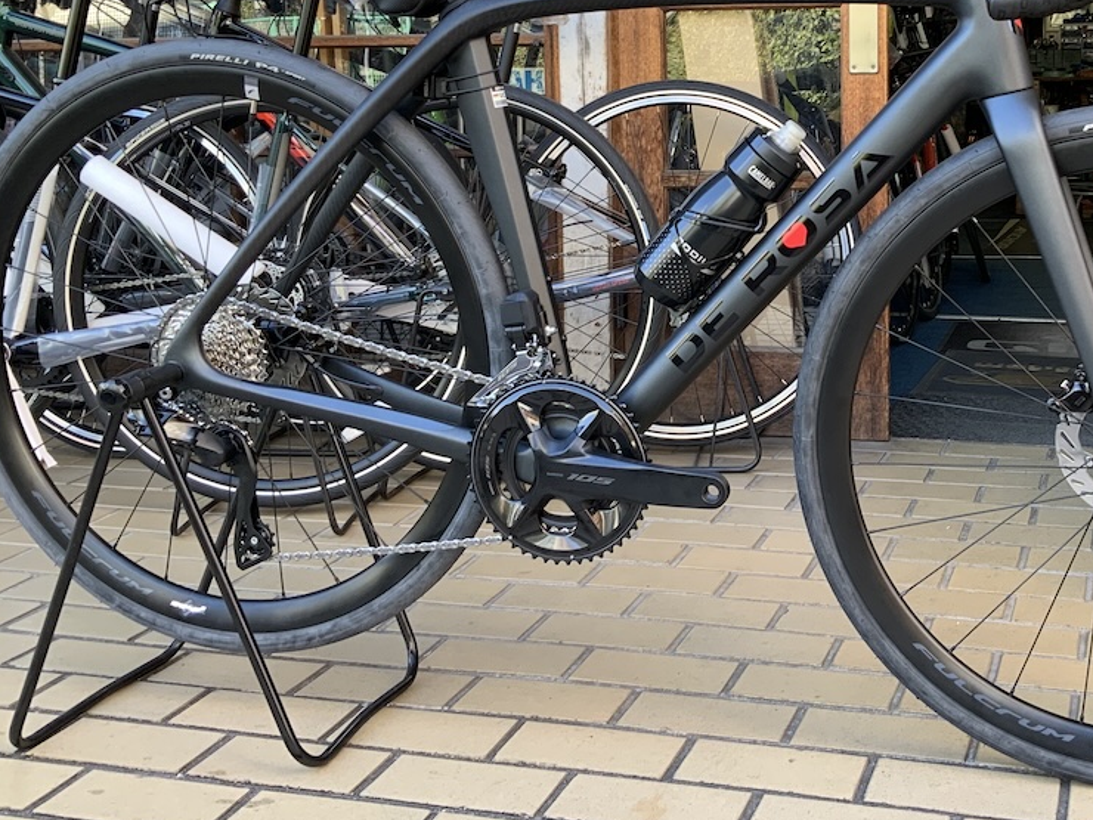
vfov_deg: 30.5
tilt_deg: -6.9
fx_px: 1484
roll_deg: +0.4
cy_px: 242
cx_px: 790
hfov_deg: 39.6
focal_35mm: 47
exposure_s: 1/100
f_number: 1.8
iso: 25
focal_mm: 3
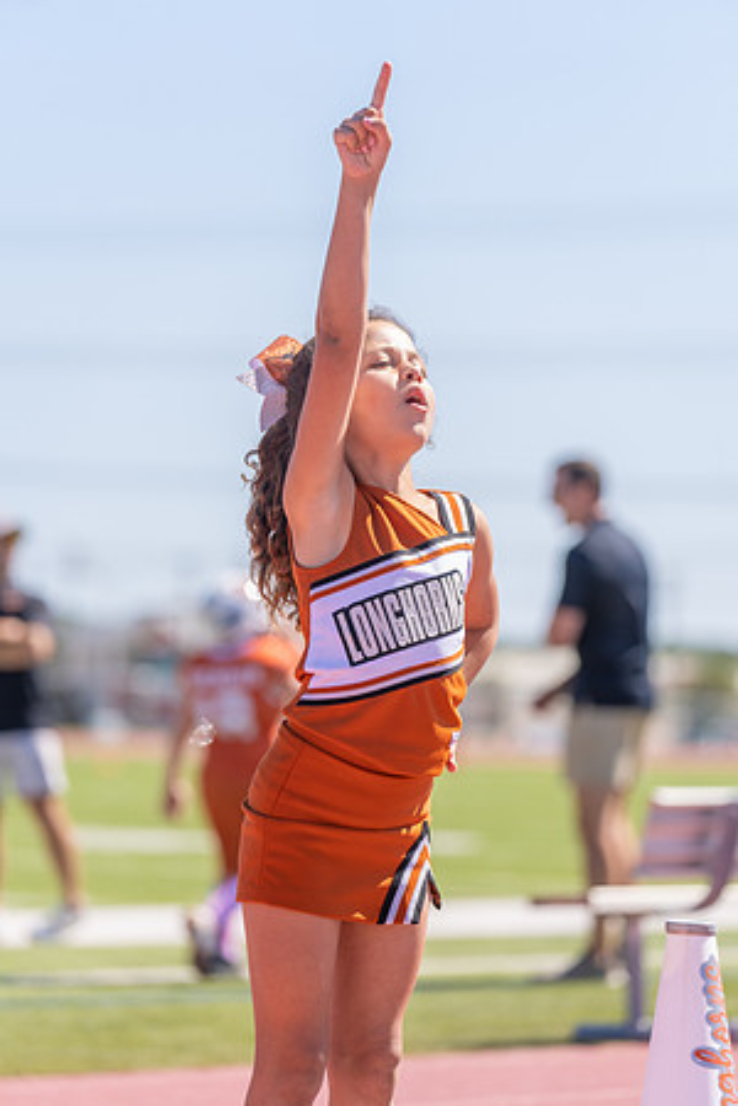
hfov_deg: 7.4
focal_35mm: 186
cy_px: 553
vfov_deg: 11.1
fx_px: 5719
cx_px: 369
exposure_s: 1/1000
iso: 125
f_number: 4
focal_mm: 186
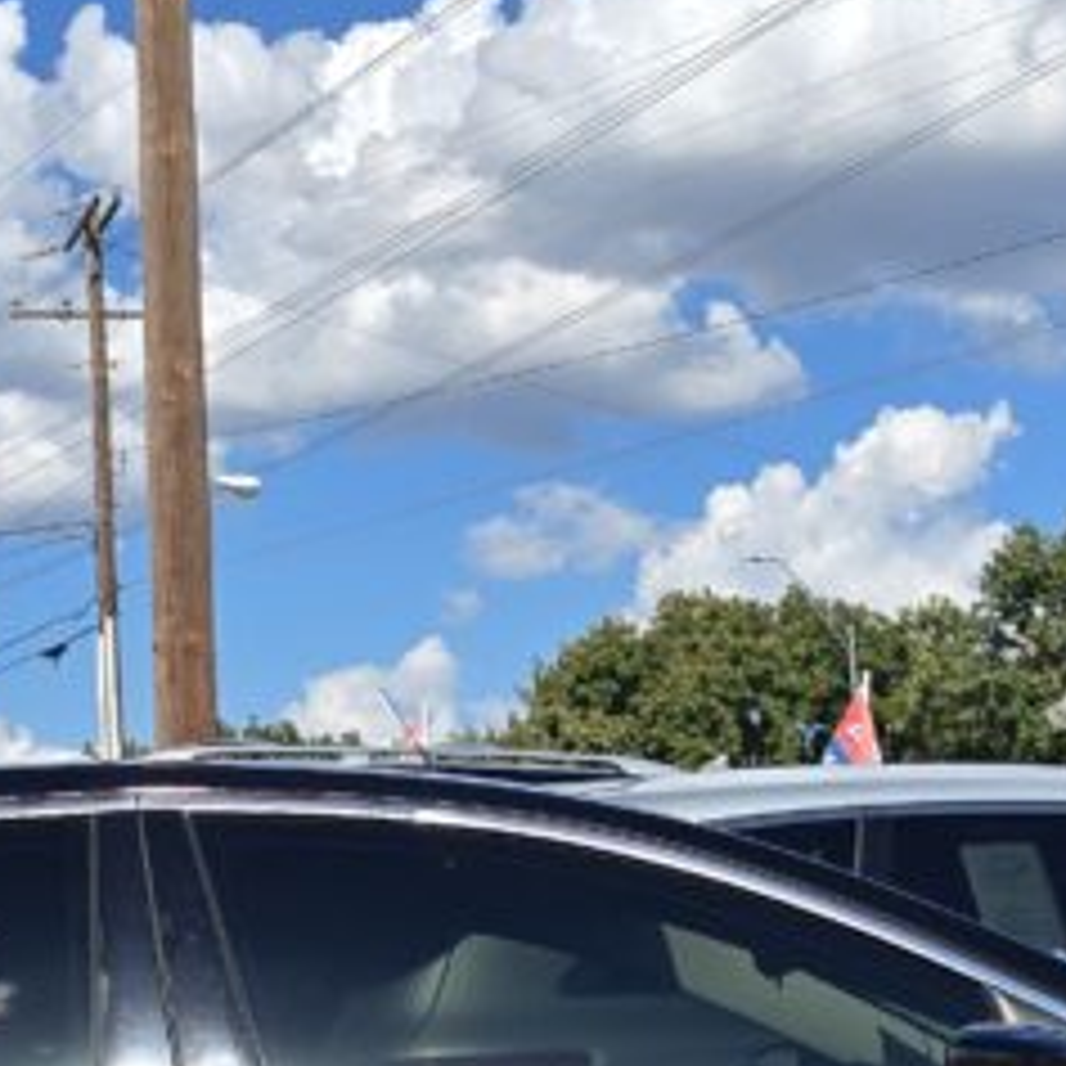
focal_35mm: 88
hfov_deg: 19.7
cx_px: 369
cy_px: 652
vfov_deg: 19.7
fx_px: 3066
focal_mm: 6.3
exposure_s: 1/976
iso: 12
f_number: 1.7
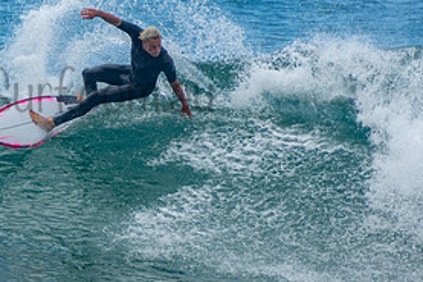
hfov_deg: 1.6
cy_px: 77
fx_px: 14753
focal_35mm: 1255
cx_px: 52
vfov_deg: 1.1
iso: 280
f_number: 5.6
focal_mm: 400
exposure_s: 1/1250
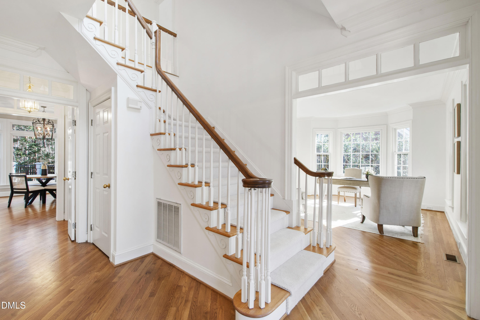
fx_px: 200
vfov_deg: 77.3
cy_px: 160
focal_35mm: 15
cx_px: 240
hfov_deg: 100.4
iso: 100
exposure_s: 1/2.5
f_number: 8
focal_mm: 10
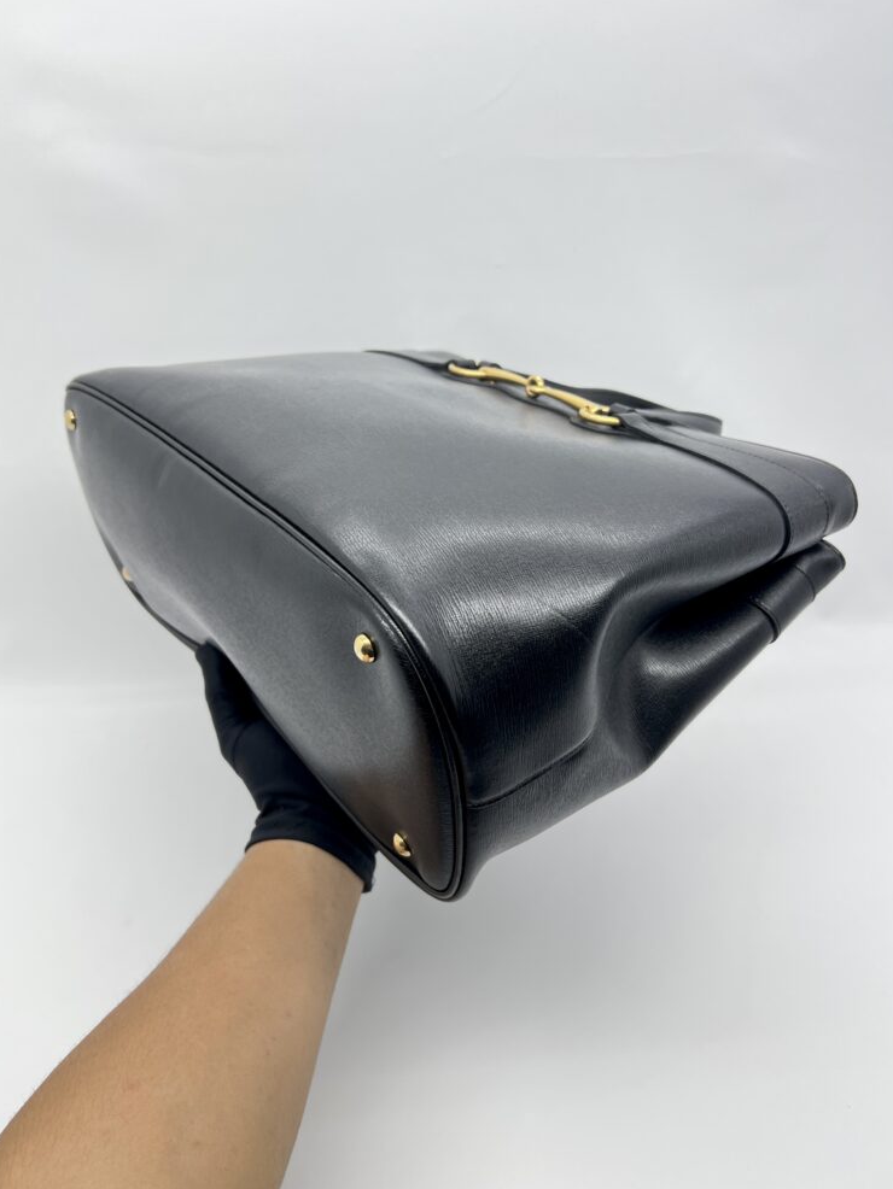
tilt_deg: -28.1
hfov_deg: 51.4
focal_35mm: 27
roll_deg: +0.0
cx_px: 438
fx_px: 928
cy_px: 573
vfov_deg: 65.3
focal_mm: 5.7
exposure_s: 1/100
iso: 40
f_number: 1.5
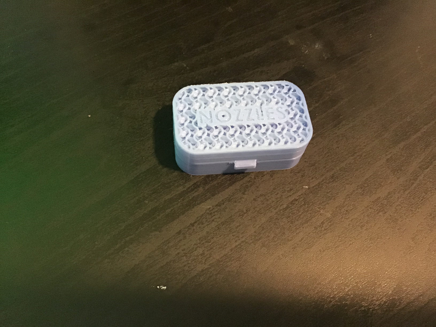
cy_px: 164
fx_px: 390
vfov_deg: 45.4
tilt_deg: -62.6
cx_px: 218
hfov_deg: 58.4
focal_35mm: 31
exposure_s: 1/15
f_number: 2.4
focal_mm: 3.3
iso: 400
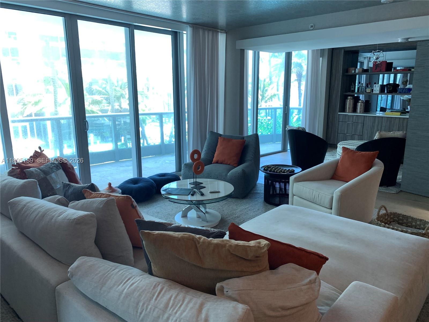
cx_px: 214
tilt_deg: -10.8
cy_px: 161
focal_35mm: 26
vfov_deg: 53.1
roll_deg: +0.2
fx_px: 322
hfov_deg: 67.3
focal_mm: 4.25
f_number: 1.8
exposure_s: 1/120
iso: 64
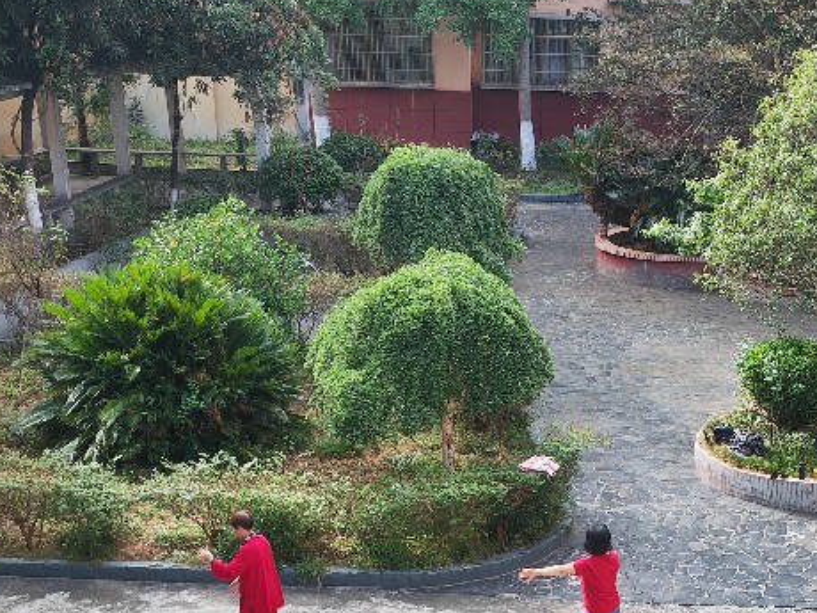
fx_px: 1629
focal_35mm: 69
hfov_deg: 27.7
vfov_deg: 20.5
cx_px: 627
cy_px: 631
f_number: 1.9
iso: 100
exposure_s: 1/340
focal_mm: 5.52
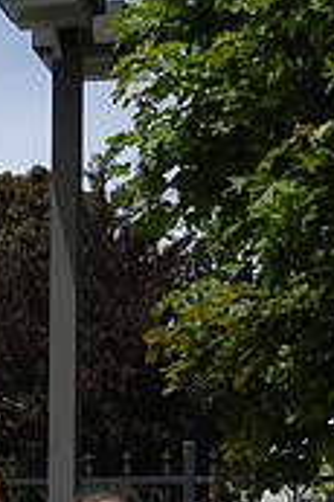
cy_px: 537
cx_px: -84
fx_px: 1687
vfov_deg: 16.5
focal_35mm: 121
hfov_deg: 11.1
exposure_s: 1/800
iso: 400
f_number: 10
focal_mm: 24
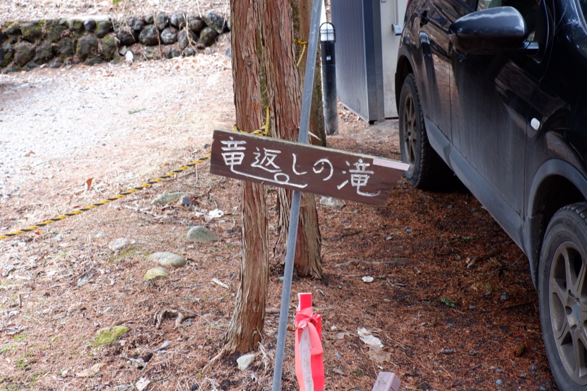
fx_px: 880
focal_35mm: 54
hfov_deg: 36.9
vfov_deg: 25.0
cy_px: 196
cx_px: 294
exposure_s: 1/56
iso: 1000
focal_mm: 36.6
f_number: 8
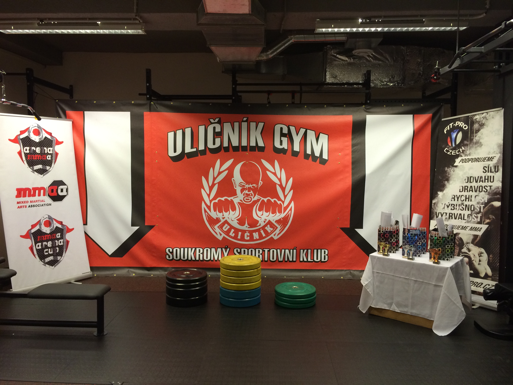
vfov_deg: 46.8
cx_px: 256
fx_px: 445
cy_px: 192
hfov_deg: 60.0
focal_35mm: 30
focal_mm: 4.12
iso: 125
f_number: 2.2
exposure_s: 1/30
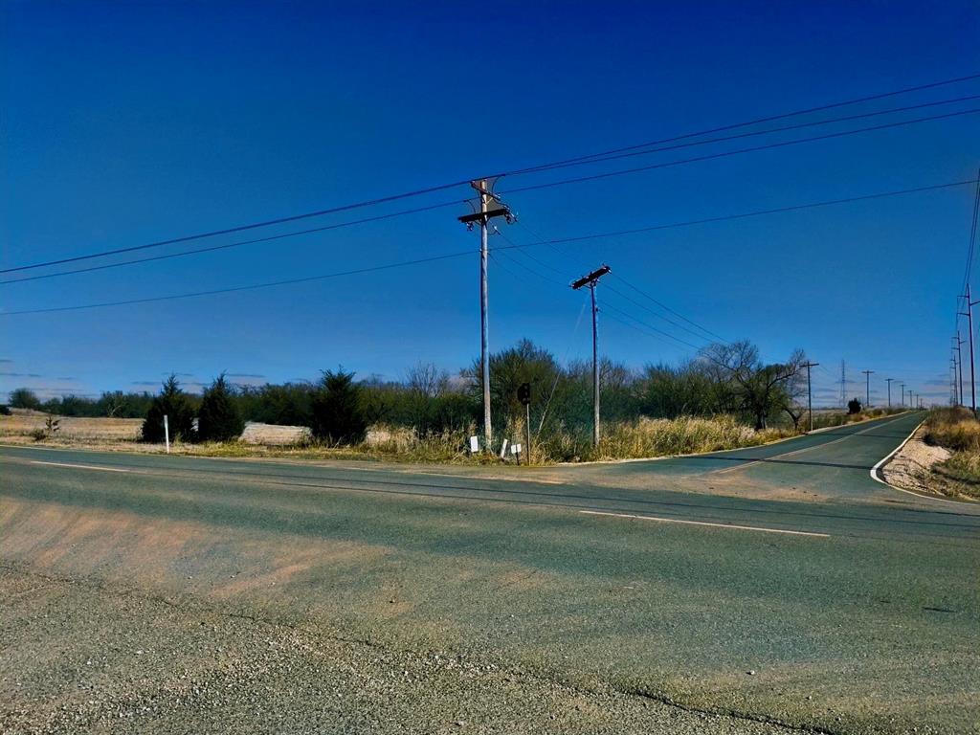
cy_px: 368
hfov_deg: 61.7
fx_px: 821
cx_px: 490
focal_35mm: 29
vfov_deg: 48.2
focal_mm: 3
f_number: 1.8
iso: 16
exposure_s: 1/2801
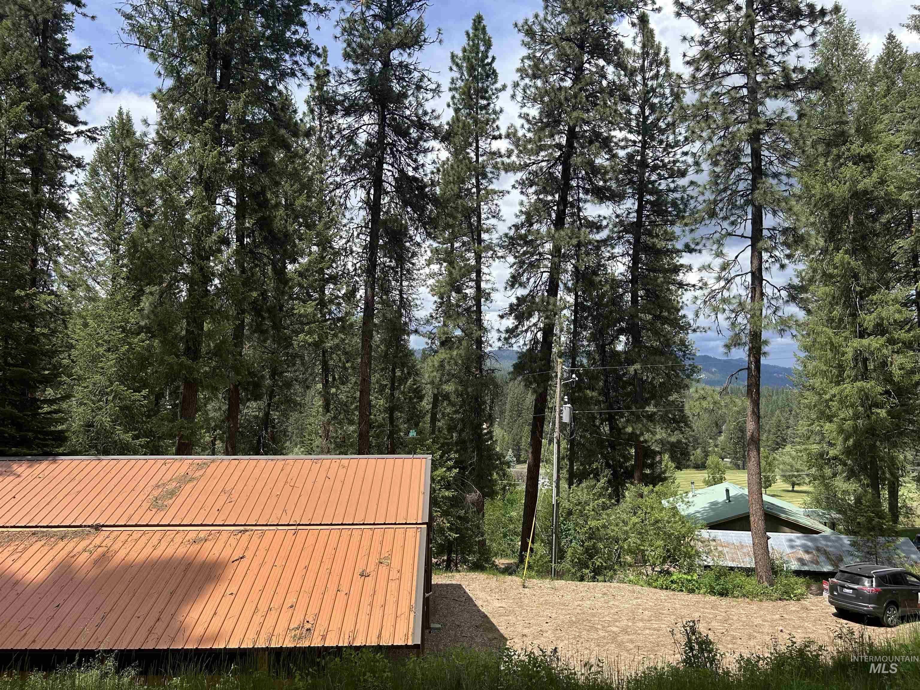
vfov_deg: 53.1
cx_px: 460
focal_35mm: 26
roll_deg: +0.4
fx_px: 691
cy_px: 345
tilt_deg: +3.8
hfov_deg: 67.3
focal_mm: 5.7
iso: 50
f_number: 1.5
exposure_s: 1/2762
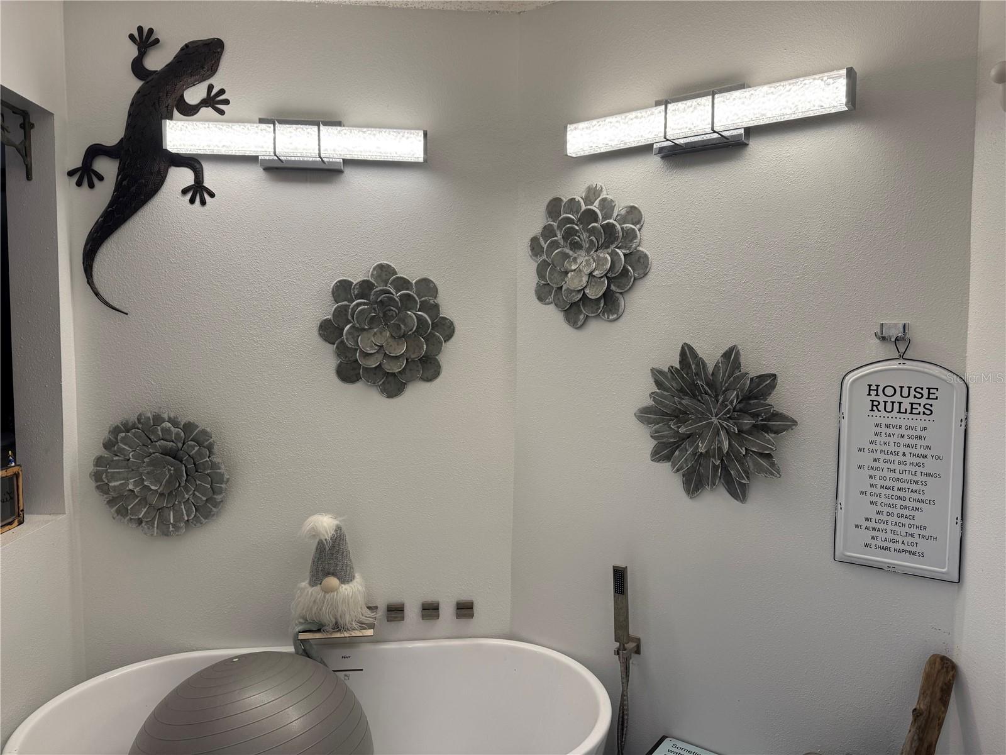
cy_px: 378
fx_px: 697
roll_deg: +0.1
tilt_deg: -4.7
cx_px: 503
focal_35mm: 24
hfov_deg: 71.6
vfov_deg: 56.8
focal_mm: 6.76
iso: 64
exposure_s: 1/149
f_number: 1.78
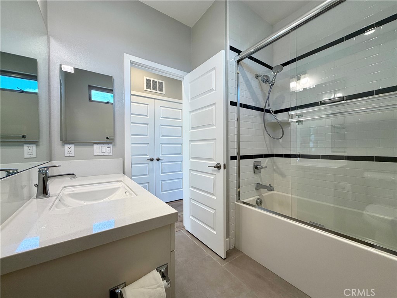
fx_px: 161
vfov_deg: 85.7
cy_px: 149
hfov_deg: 102.1
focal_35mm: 14
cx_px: 198
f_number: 2.2
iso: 125
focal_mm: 2.22
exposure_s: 1/120
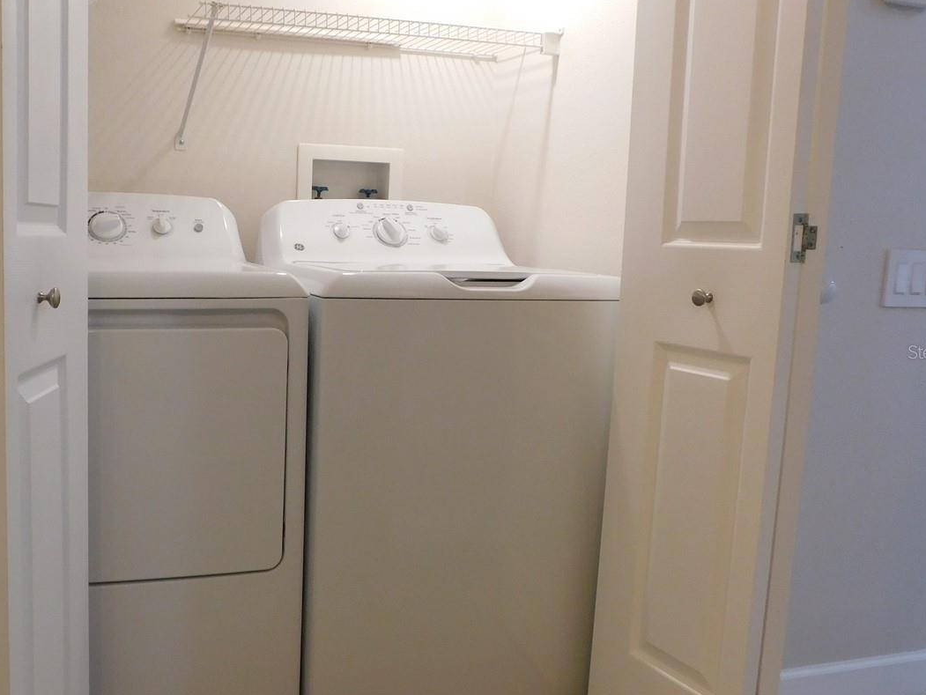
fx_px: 937
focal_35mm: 35
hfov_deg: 51.3
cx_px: 286
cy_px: 351
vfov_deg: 40.7
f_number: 3
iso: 200
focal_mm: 4
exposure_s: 1/30
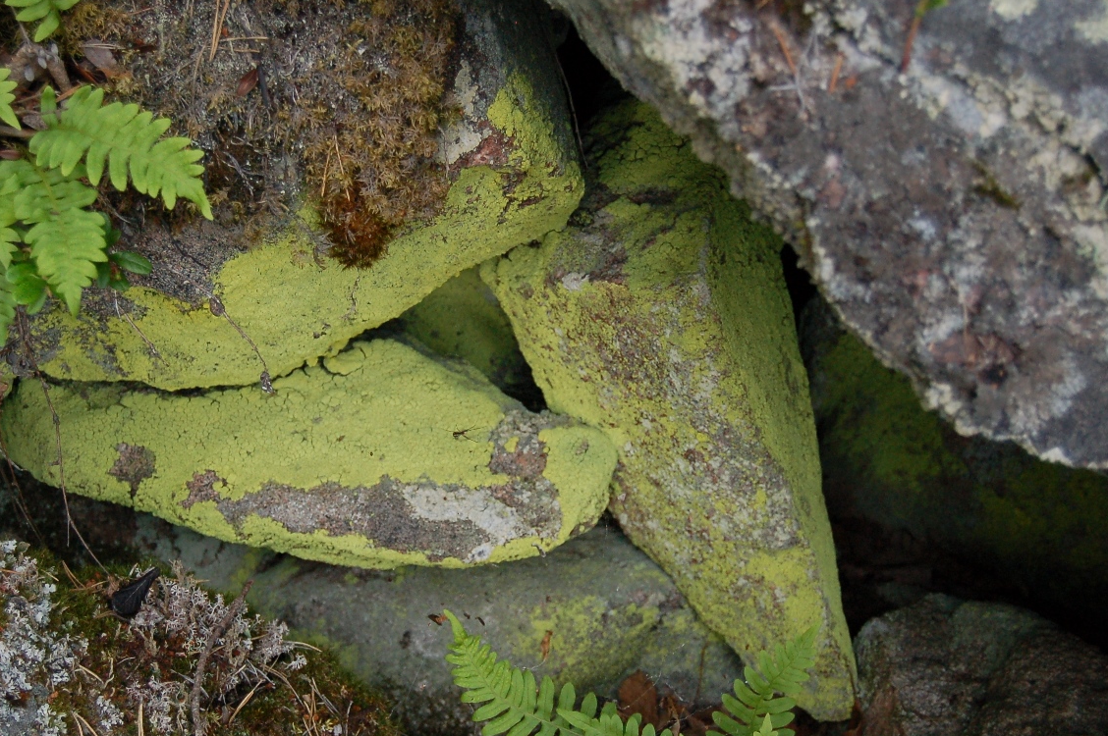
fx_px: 2091
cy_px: 402
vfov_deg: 20.0
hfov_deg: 29.5
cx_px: 407
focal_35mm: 68
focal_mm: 34
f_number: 4.5
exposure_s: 1/500
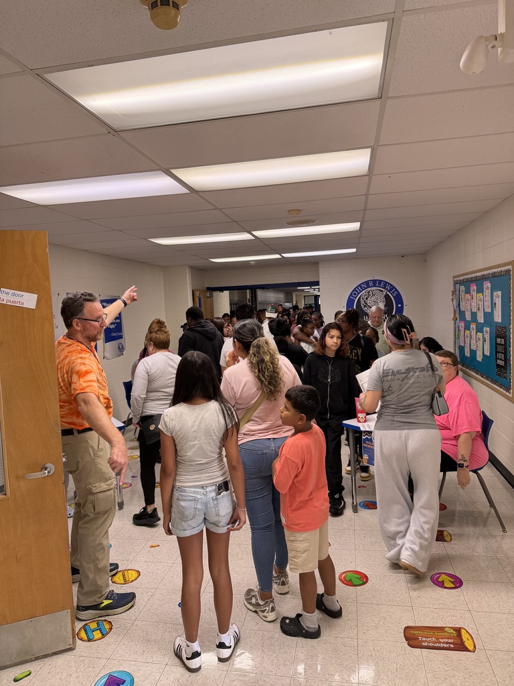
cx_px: 257
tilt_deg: -3.9
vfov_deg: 71.6
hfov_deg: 56.8
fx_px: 475
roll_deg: +1.4
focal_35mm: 24
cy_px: 343
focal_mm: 6.76
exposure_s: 1/183
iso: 200
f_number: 1.78
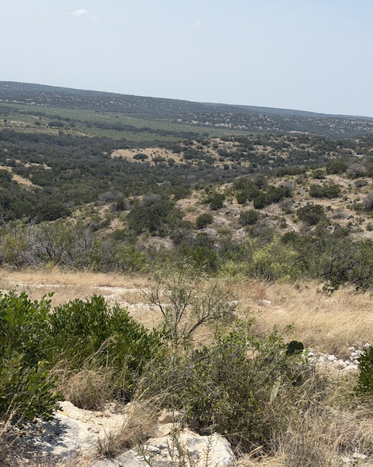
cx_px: 188
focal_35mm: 51
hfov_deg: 29.7
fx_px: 704
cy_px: 221
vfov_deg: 36.7
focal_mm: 6.76
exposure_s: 1/6536
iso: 64
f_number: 1.78
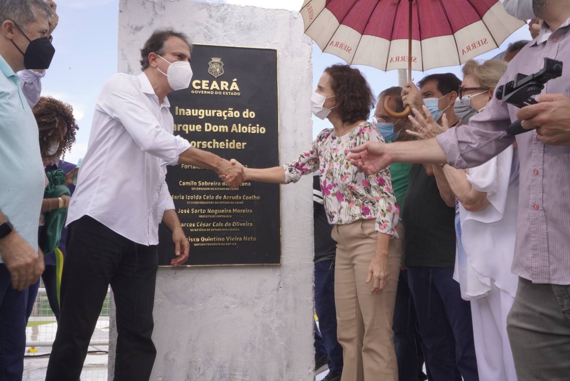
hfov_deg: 57.2
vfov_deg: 40.0
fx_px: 523
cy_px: 190
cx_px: 285
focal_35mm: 33
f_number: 22
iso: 1600
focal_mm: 33
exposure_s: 1/160
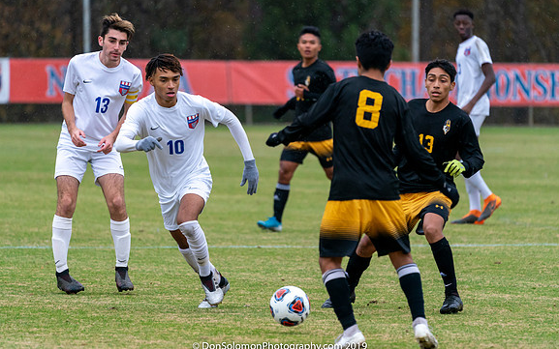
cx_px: 288
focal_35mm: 428
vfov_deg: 3.1
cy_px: 172
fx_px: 6522
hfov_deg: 4.9
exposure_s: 1/800
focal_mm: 382
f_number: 5.6
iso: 2500
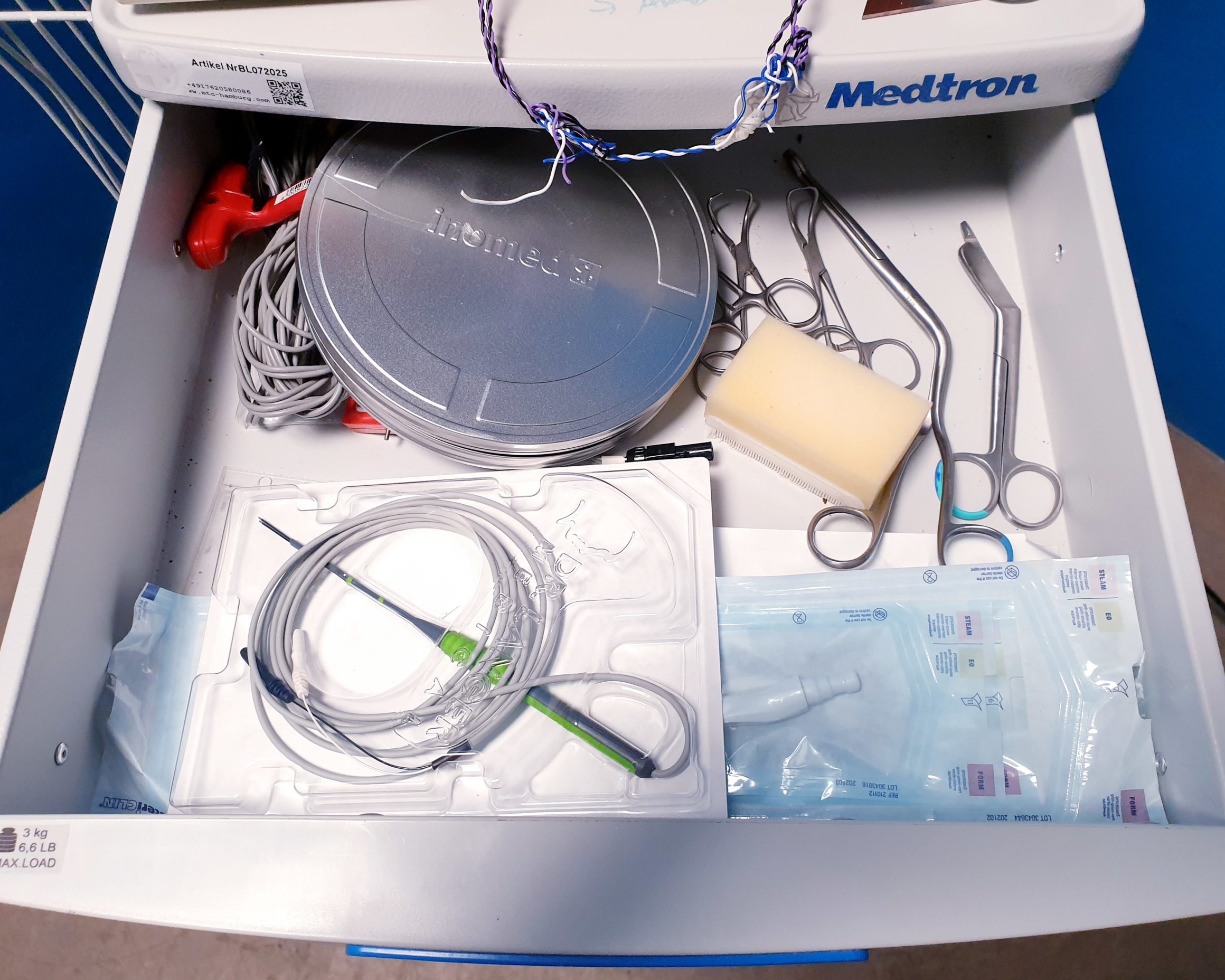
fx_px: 1015
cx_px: 615
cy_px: 480
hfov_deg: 62.2
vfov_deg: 51.5
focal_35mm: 28
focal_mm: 4.3
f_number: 2.4
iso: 250
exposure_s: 1/50
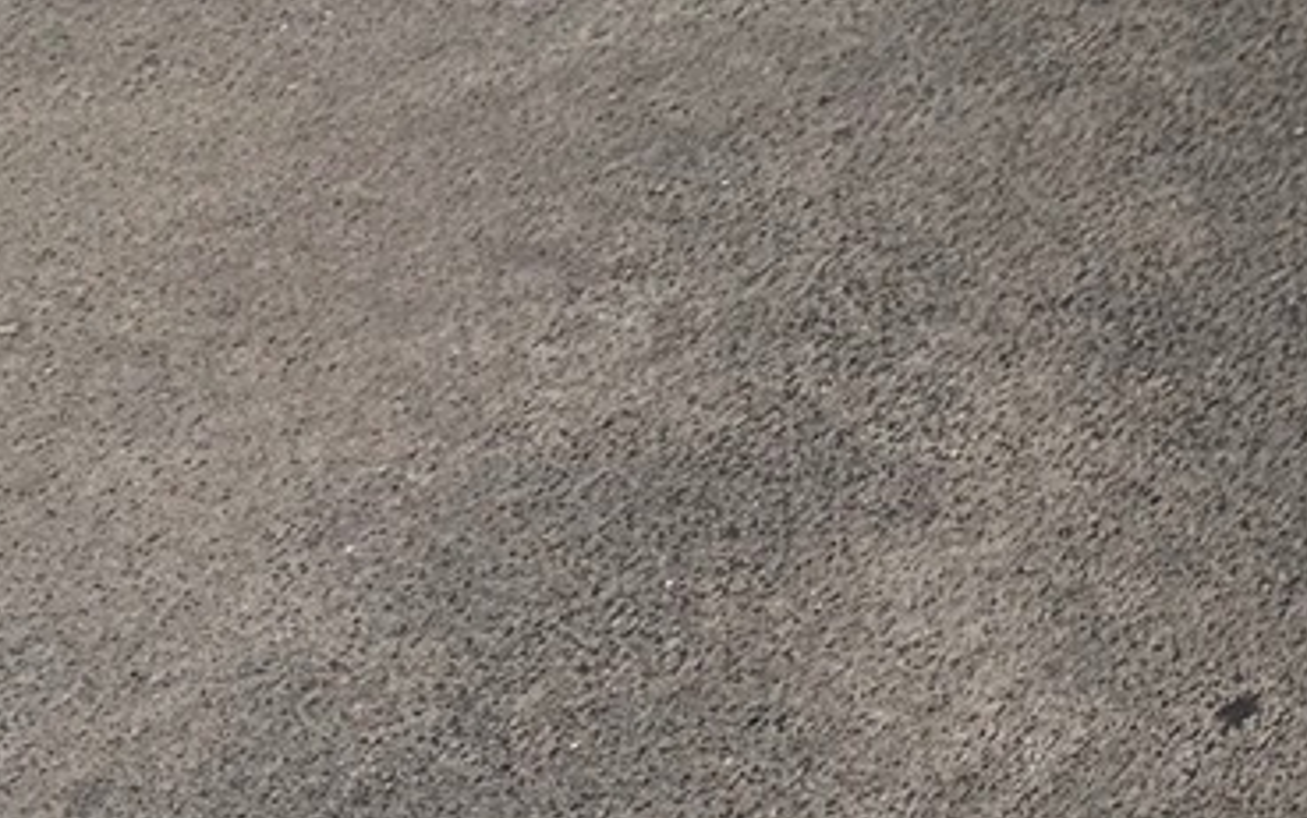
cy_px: -1466
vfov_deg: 8.3
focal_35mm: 139
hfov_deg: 11.4
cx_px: 3485
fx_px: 4953
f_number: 1.78
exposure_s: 1/805
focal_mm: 6.76
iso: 80
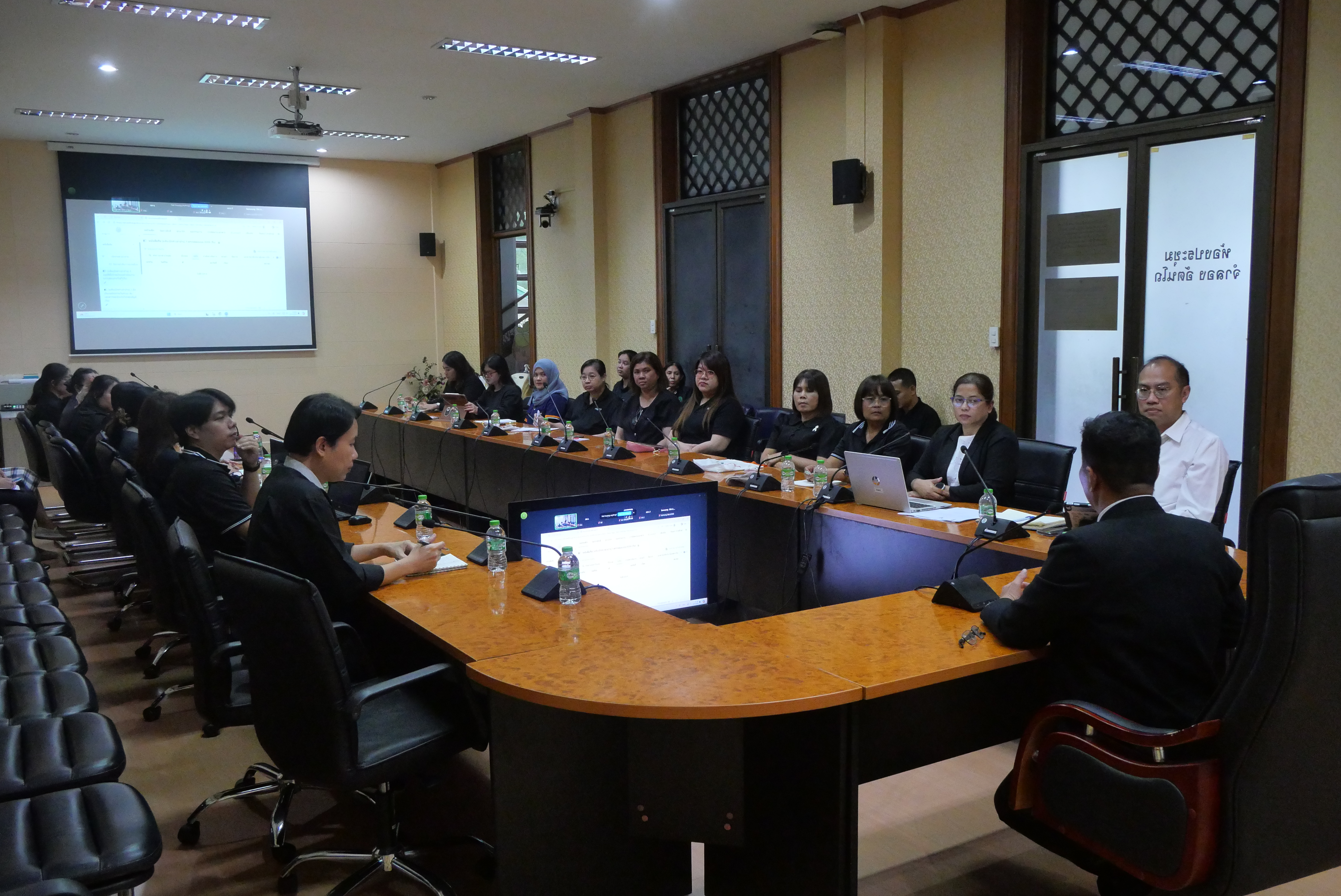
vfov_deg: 42.4
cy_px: 448
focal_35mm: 31
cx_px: 670
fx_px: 1155
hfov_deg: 60.3
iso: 3200
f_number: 5.6
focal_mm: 15
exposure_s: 1/60
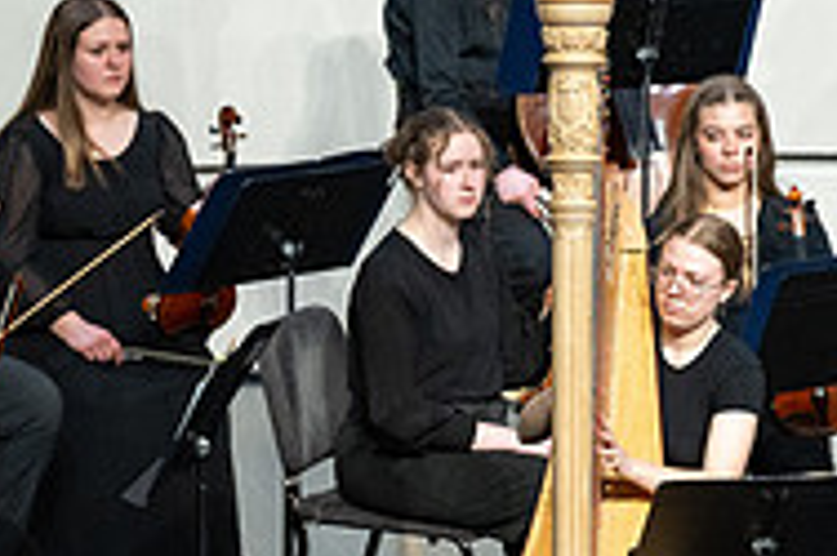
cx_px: 779
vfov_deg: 2.2
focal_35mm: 618
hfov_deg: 3.3
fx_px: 14356
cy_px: 500
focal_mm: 200
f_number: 2.8
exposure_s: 1/500
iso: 1250
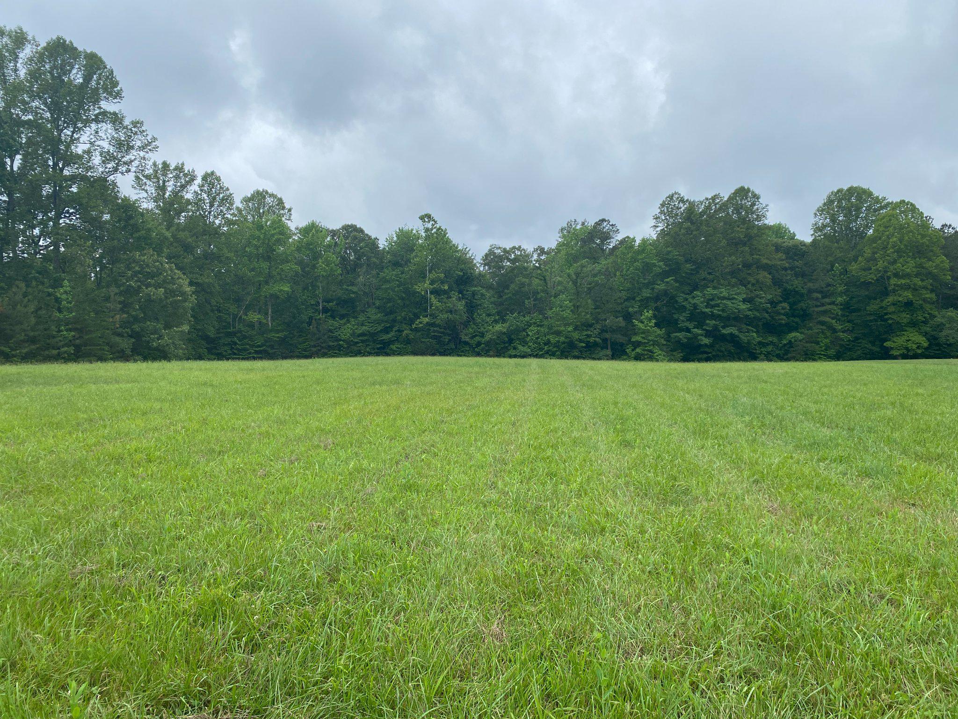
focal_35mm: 26
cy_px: 360
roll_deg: +0.4
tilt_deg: -3.0
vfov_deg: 53.1
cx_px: 479
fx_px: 720
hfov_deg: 67.3
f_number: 1.8
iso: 32
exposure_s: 1/949
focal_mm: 4.25
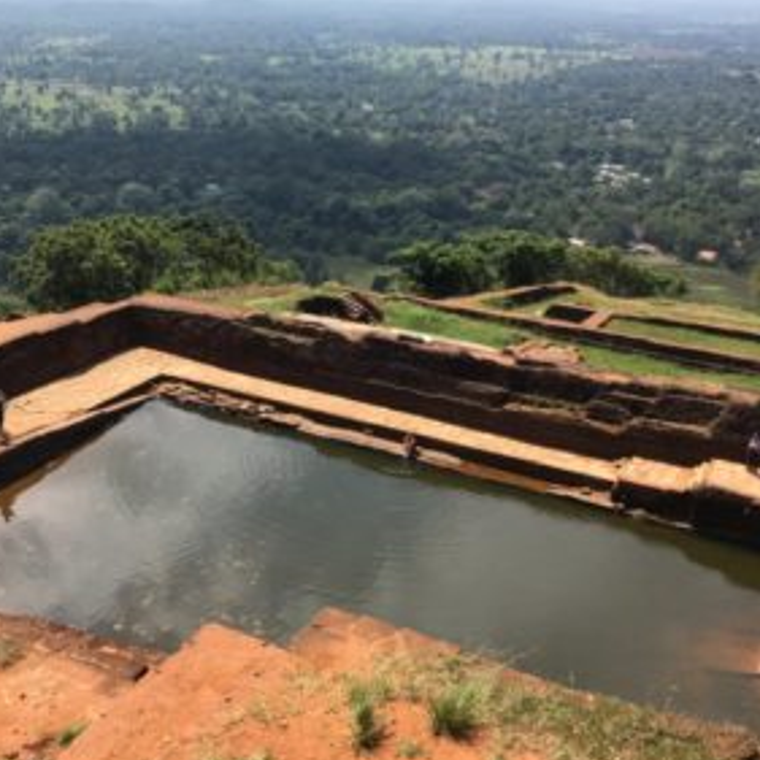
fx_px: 1018
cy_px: 392
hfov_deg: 40.9
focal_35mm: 41
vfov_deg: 40.9
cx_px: 333
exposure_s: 1/1131
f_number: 2.2
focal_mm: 4.15
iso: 25
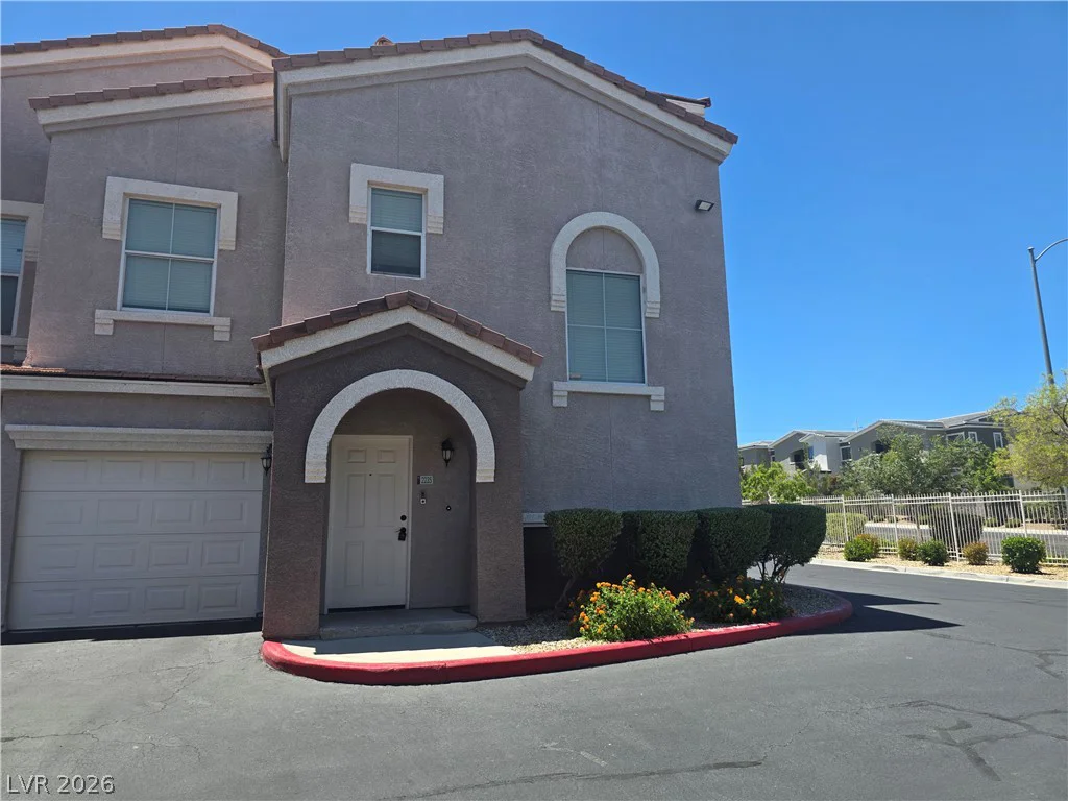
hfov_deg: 73.9
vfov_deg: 58.9
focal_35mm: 23
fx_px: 710
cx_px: 534
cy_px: 400
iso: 80
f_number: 1.7
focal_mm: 6.3
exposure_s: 1/3608
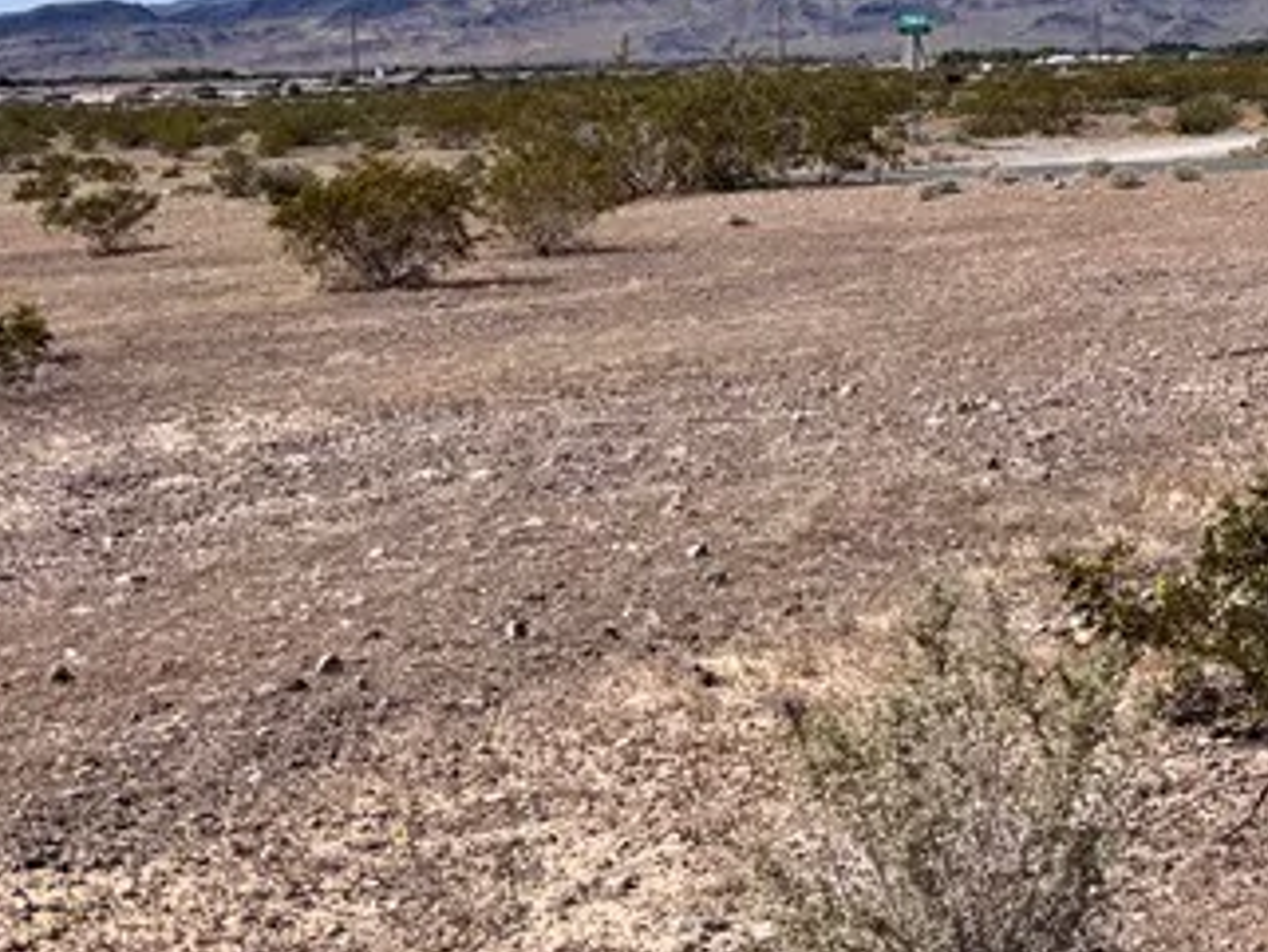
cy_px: -146
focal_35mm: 83
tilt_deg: +2.8
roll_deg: +1.6
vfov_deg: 17.1
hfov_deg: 19.9
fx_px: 3041
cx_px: 1987
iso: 50
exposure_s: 1/5952
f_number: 1.6
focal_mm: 5.96
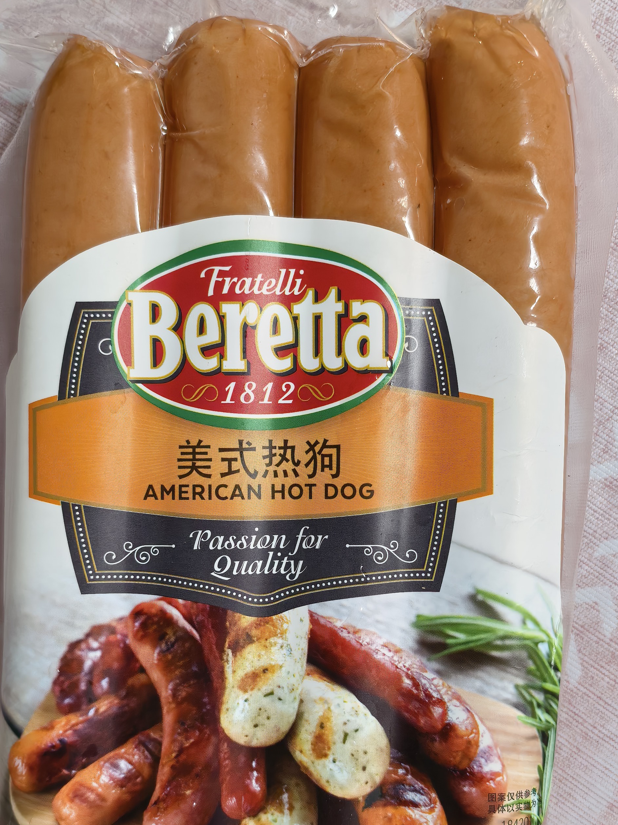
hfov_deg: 36.8
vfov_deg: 47.5
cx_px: 335
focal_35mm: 39
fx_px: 929
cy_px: 505
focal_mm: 6.98
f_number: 2
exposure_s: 1/50
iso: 320
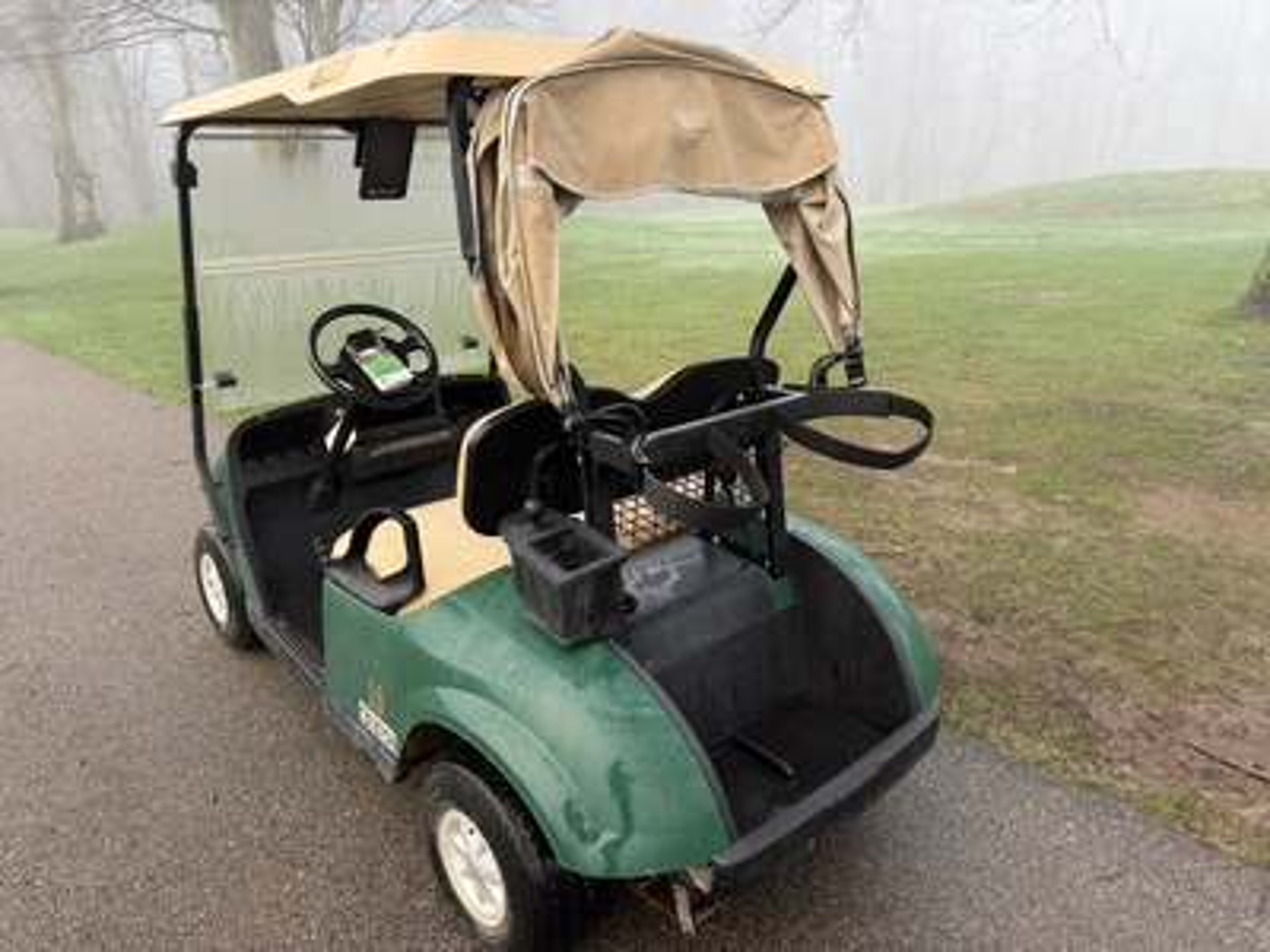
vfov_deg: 56.8
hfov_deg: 71.6
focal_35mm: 24
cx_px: 635
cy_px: 476
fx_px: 881
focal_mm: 6.76
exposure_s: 1/121
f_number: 1.78
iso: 80
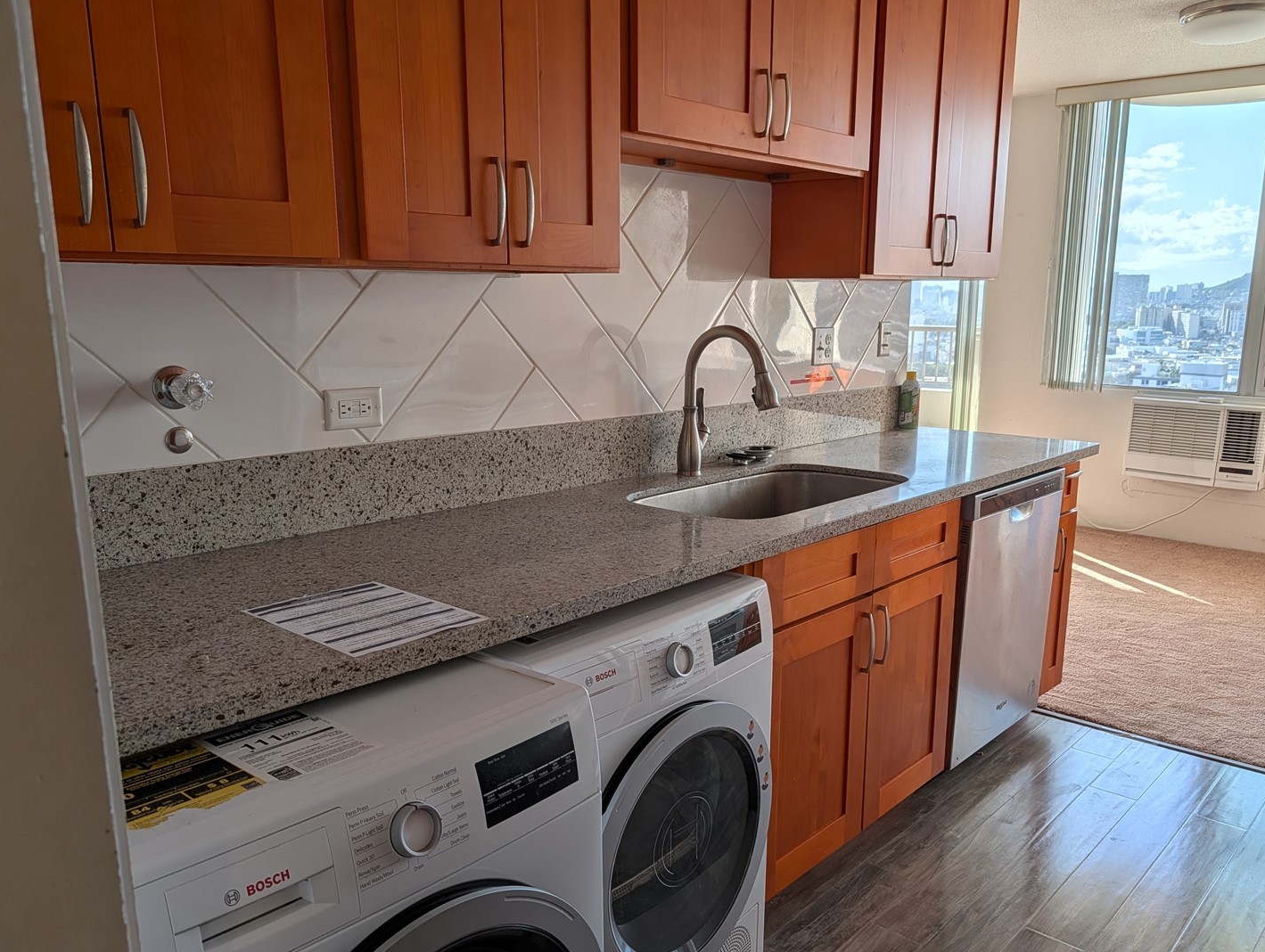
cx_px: 653
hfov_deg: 65.2
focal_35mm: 27
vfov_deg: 51.4
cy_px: 518
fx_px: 988
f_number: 1.68
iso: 19
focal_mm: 6.9
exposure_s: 1/1294
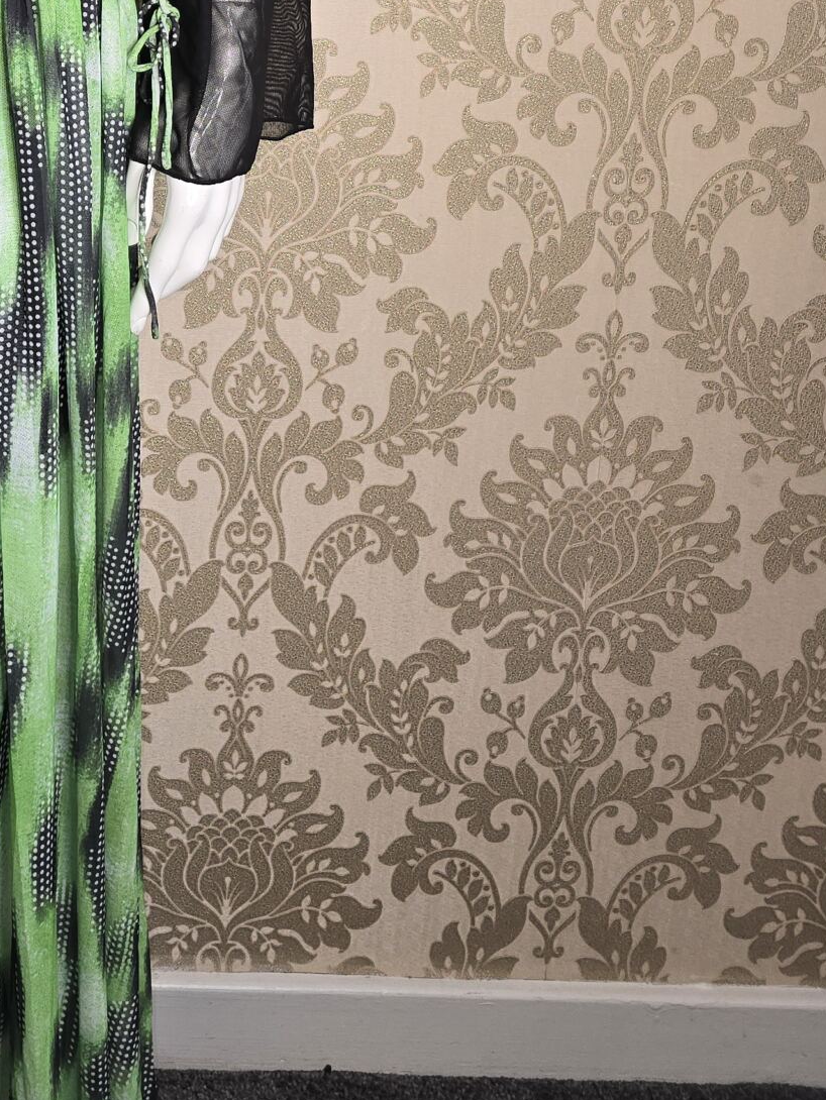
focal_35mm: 54
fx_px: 1717
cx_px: -99
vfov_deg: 31.4
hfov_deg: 25.0
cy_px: -121
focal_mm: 6.3
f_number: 1.7
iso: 40
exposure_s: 1/50
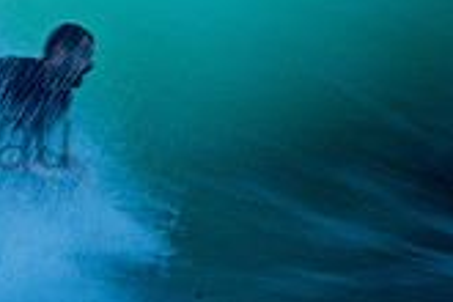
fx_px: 33243
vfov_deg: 0.5
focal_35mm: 2642
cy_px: 106
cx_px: -220
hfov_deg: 0.8
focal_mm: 500
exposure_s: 1/25
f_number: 25
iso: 100
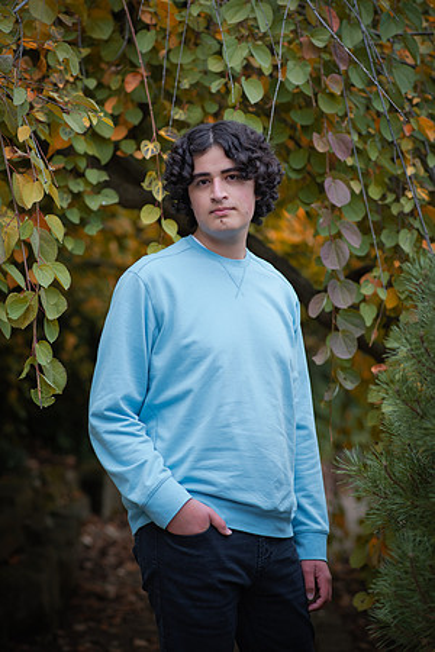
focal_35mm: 85
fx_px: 1541
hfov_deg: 16.1
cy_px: 326
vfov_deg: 23.9
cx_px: 218
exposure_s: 1/200
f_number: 2.8
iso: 1000
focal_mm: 85
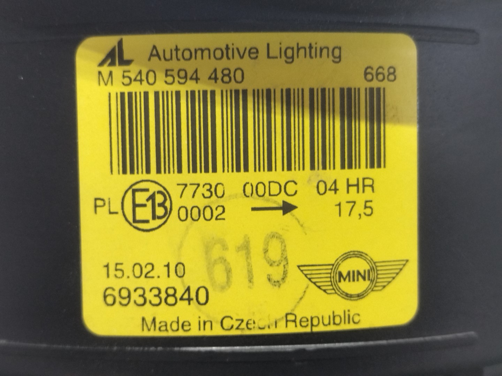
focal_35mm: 27
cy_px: 188
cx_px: 251
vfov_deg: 51.4
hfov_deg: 65.3
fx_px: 392
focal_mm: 4.74
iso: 175
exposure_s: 1/33
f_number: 1.79
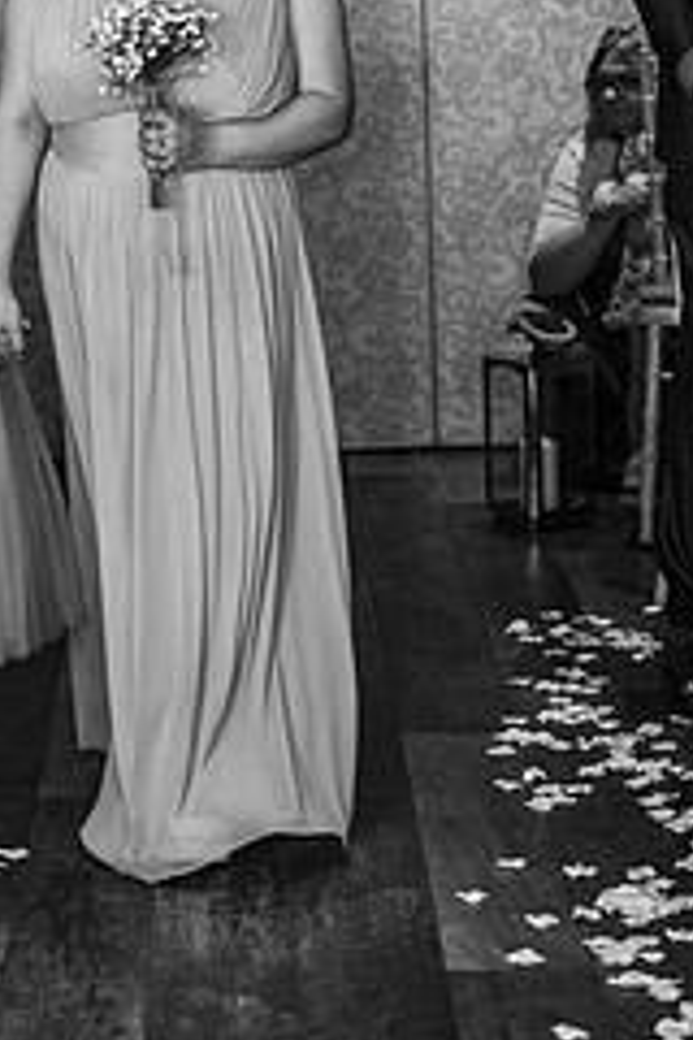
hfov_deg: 10.4
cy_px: 225
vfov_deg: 15.6
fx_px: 3782
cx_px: 89
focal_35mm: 131
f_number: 2.8
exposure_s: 1/200
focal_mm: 70
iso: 1600
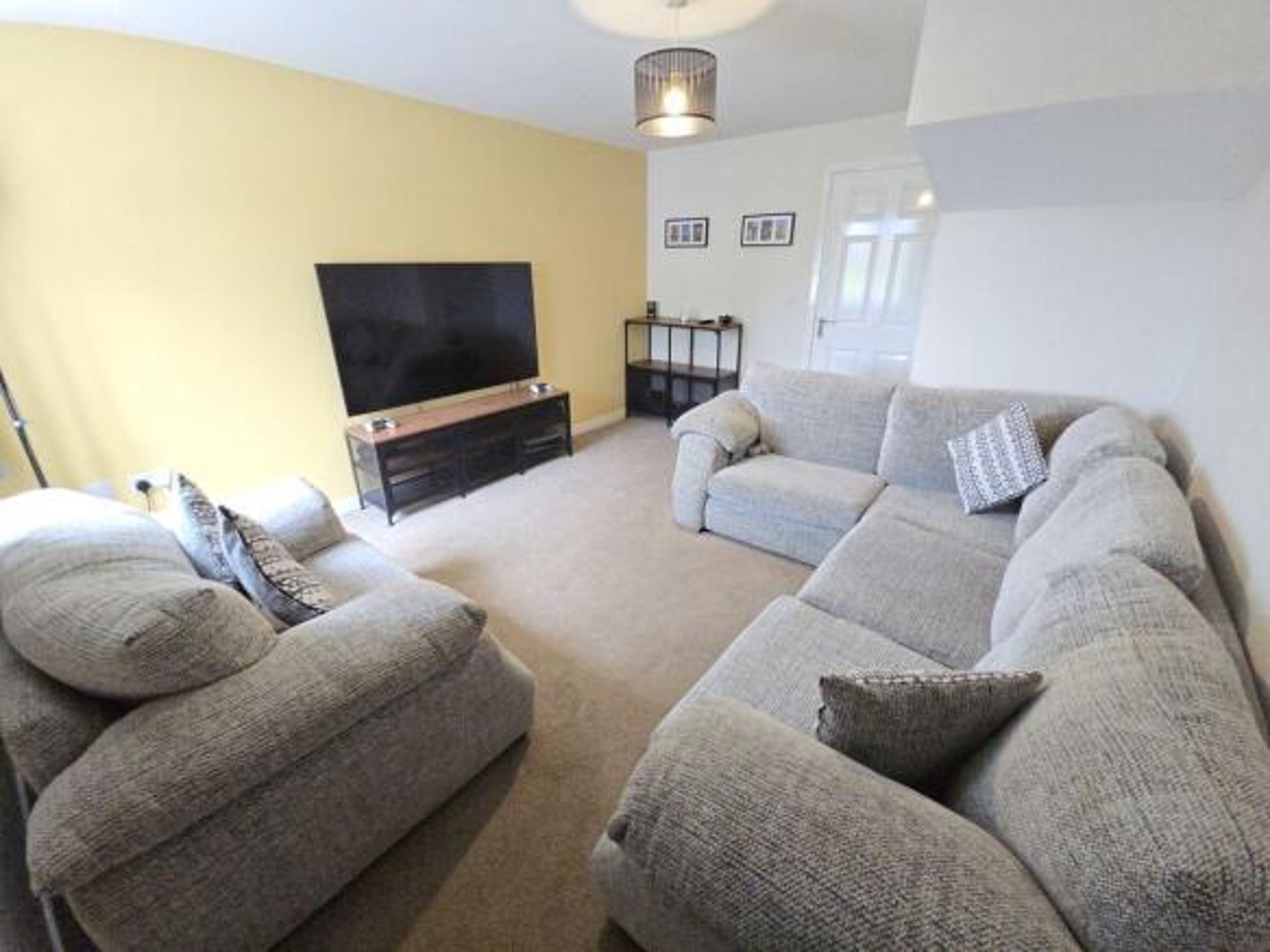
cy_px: 476
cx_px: 635
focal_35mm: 13
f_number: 2.2
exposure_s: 1/60
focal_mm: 2.2
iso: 500
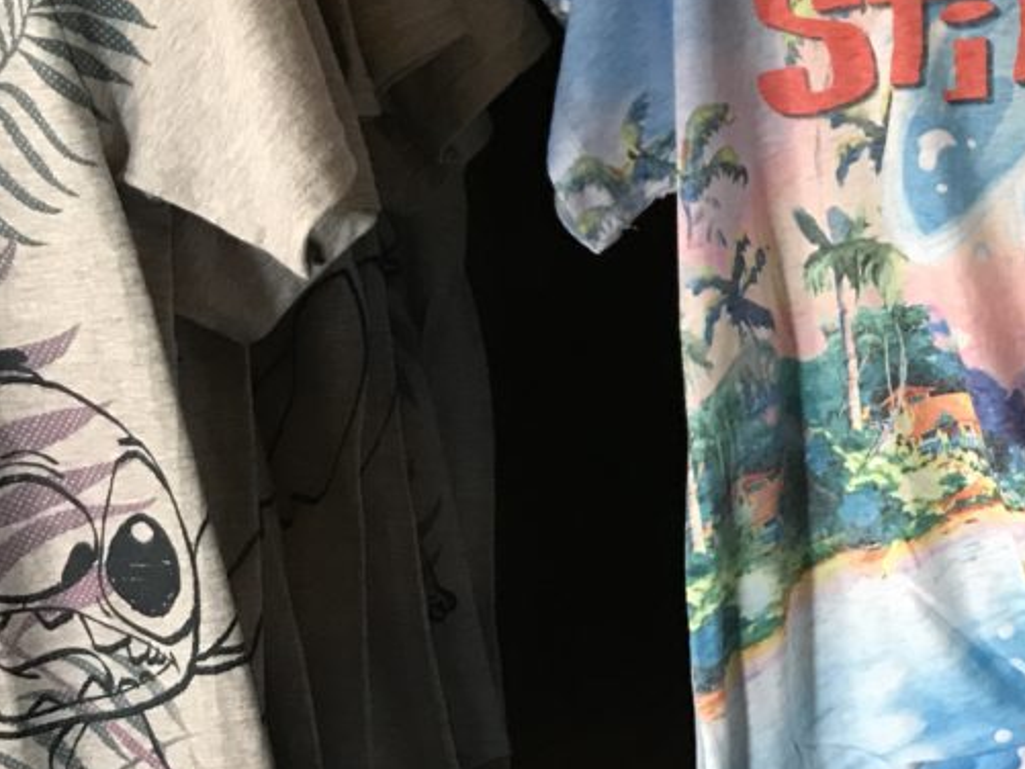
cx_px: 1193
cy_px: 237
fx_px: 1984
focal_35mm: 67
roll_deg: +0.7
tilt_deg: -11.7
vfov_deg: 21.8
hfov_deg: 26.2
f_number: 1.8
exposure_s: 1/15
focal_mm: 3.99
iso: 64
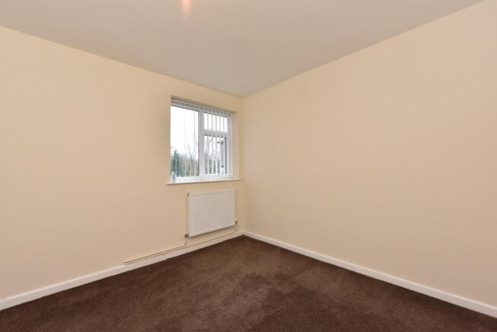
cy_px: 166
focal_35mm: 14
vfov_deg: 81.3
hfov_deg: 104.2
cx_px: 248
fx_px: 193
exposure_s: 1/60
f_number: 9
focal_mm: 14
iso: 2000
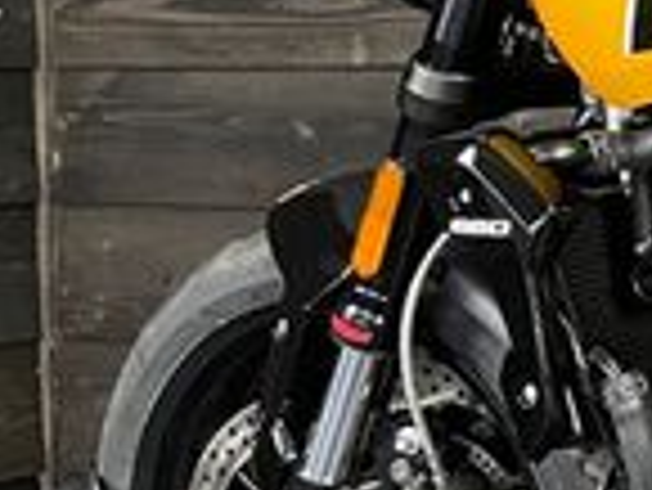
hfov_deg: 13.8
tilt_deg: -1.9
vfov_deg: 12.9
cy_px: 153
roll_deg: +0.4
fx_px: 2168
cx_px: 1398
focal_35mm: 115
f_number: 1.6
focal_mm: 4.2
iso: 320
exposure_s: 1/33
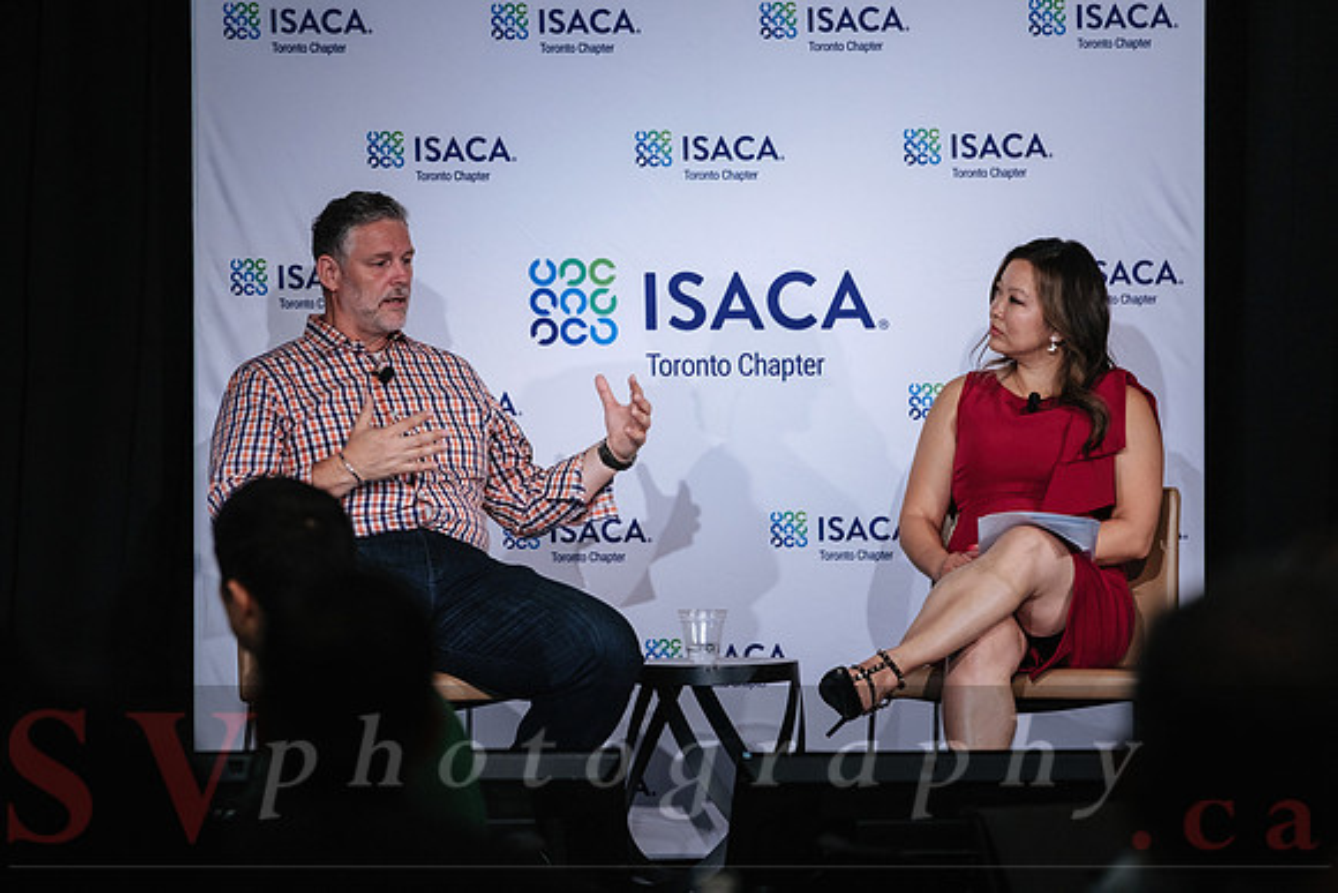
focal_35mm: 239
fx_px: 8889
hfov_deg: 8.6
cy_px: 389
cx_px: 580
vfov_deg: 5.7
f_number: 2.8
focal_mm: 140
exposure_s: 1/100
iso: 400
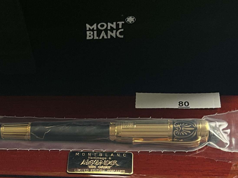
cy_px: 185
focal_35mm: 68
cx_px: 27
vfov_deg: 20.8
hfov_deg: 27.6
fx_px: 468
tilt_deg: -53.8
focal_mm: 3
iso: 40
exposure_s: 1/122
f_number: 1.8
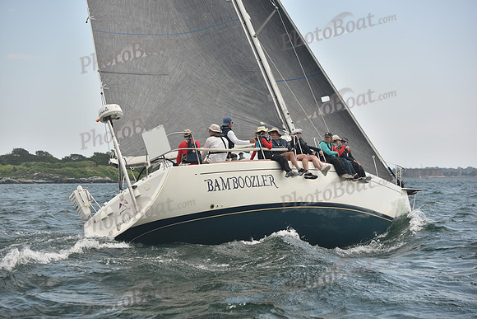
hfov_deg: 28.8
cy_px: 160
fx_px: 928
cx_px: 238
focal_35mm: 70
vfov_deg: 19.5
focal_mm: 70
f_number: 4.5
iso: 250
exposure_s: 1/500
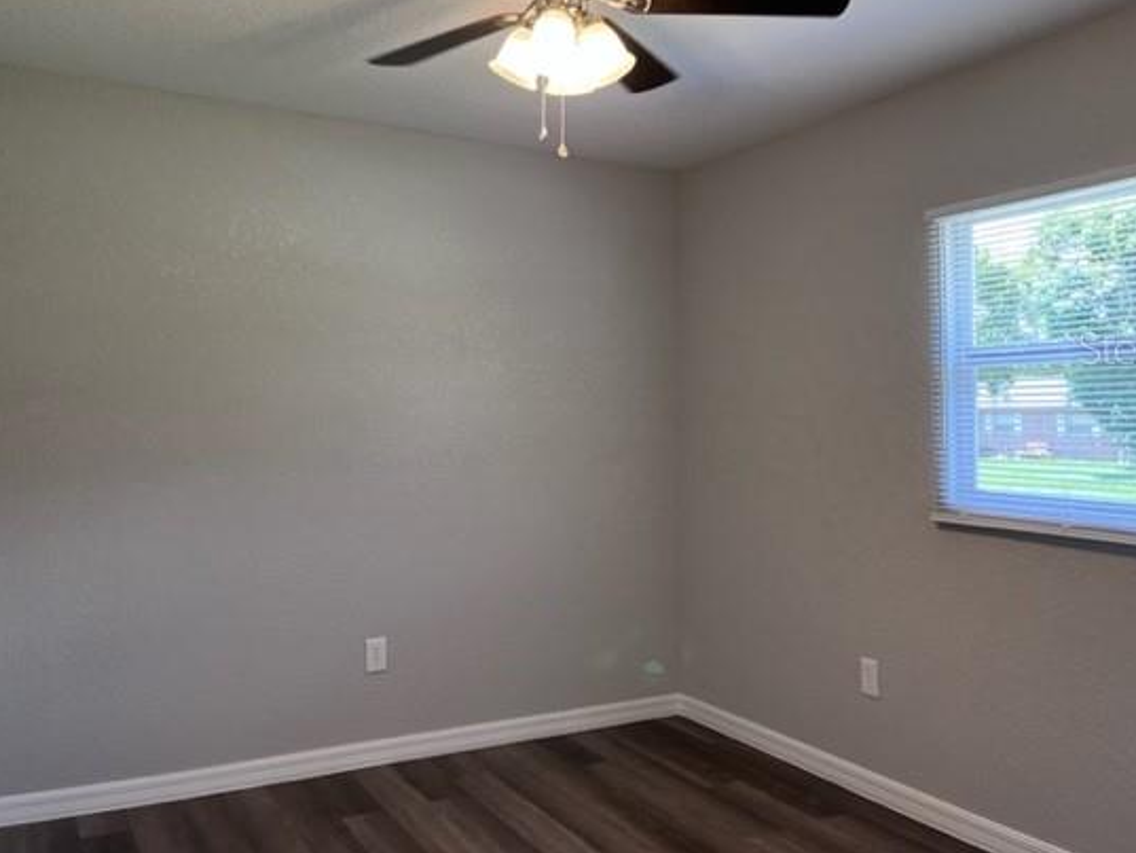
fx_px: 1018
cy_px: 347
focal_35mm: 31
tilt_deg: +4.1
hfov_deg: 58.3
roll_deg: -0.2
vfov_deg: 45.2
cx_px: 601
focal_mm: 5.1
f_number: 1.6
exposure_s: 1/120
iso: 100
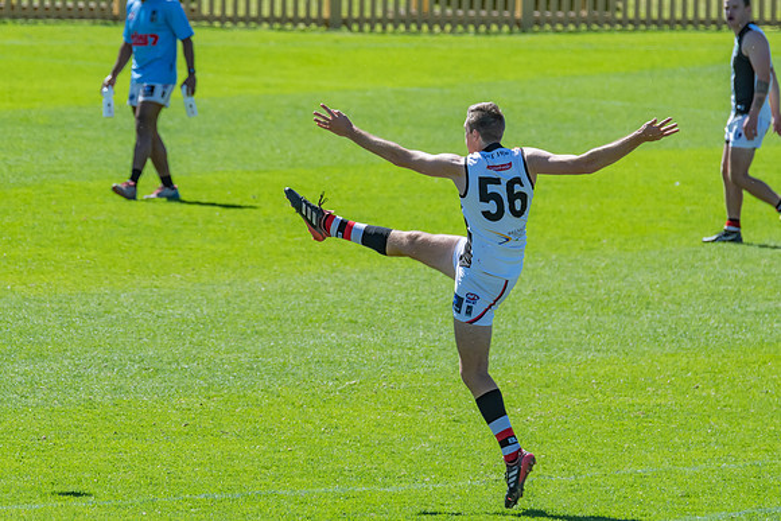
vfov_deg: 1.7
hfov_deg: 2.5
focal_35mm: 825
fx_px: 17901
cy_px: 260
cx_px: 390
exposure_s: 1/1250
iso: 800
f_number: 11
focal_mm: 550
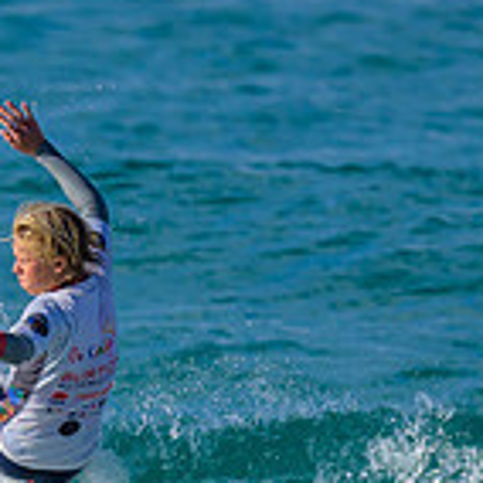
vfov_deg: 0.5
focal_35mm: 3806
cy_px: 470
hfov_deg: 0.5
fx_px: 60082
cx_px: -76
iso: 320
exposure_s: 1/2000
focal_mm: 800
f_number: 6.3
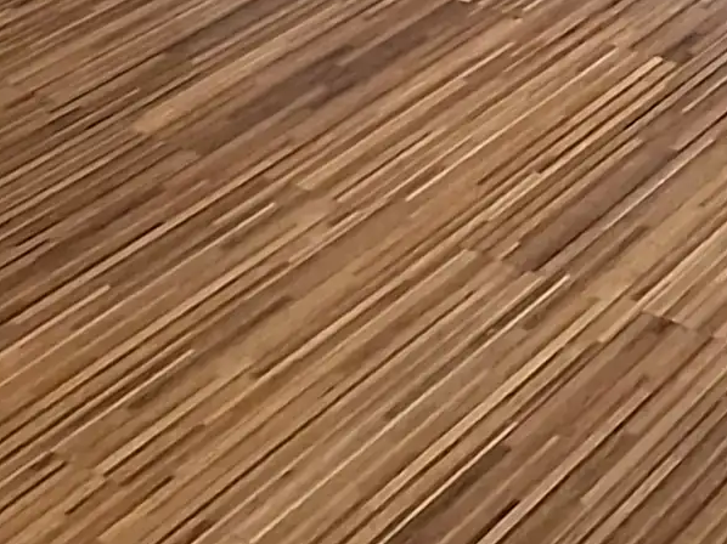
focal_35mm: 87
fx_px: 1826
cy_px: -652
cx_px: 1154
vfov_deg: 13.6
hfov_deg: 19.1
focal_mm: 1.74
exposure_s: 1/40
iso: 125
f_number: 2.2
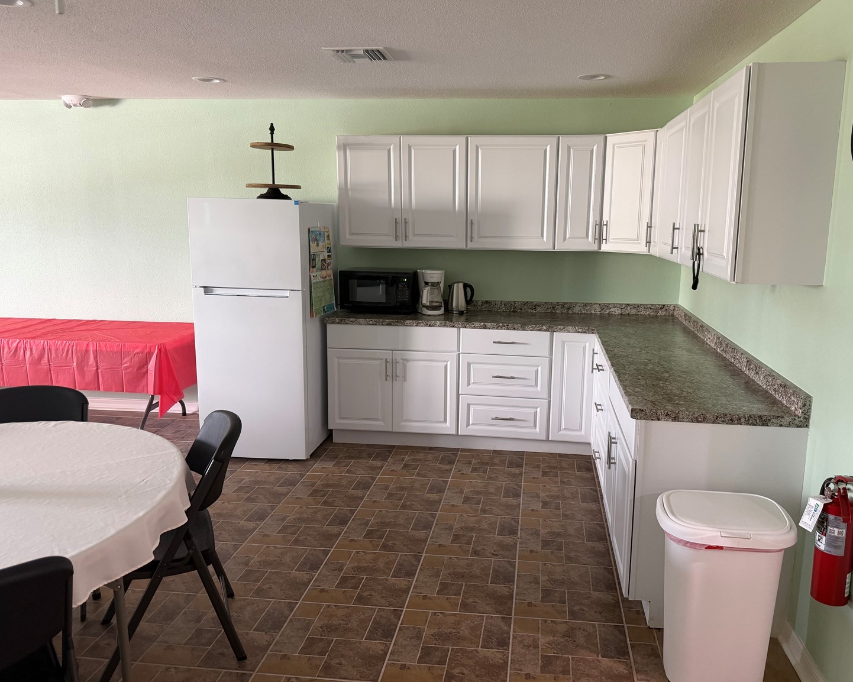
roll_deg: -0.4
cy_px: 332
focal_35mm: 26
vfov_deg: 54.9
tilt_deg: -9.0
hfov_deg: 65.9
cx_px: 465
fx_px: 656
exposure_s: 1/60
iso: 250
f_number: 1.78
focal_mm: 6.76
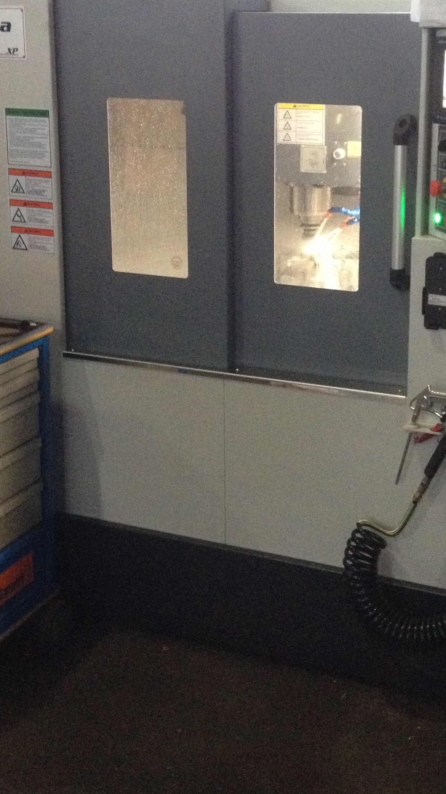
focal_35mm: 57
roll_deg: +1.5
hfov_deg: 21.0
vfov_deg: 36.3
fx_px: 1199
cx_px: 287
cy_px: 266
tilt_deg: -13.6
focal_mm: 4.28
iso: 500
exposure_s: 1/15
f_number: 2.4
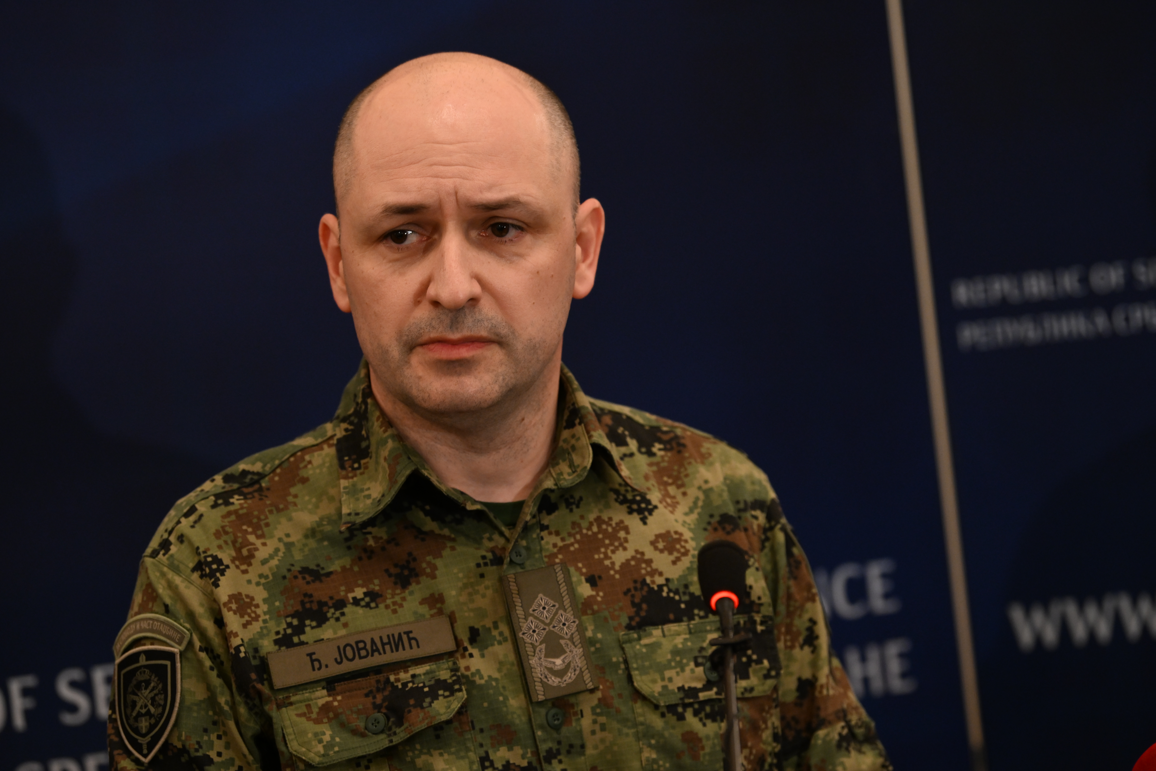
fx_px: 4335
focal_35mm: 135
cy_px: 386
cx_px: 578
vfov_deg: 10.2
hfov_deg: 15.2
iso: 2000
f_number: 4
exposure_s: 1/200
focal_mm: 135
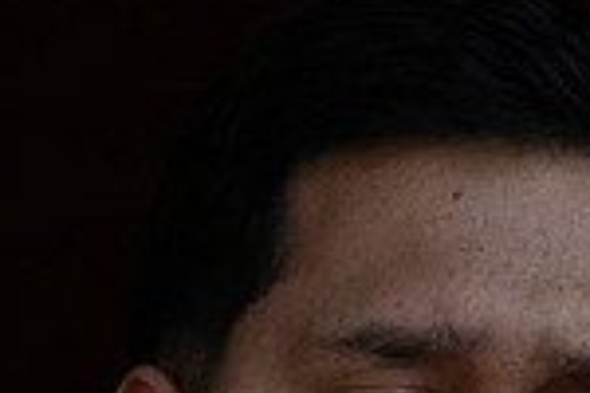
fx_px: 16142
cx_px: 594
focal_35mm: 985
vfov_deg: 1.4
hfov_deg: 2.1
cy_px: 733
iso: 2500
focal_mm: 170
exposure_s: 1/3200
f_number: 4
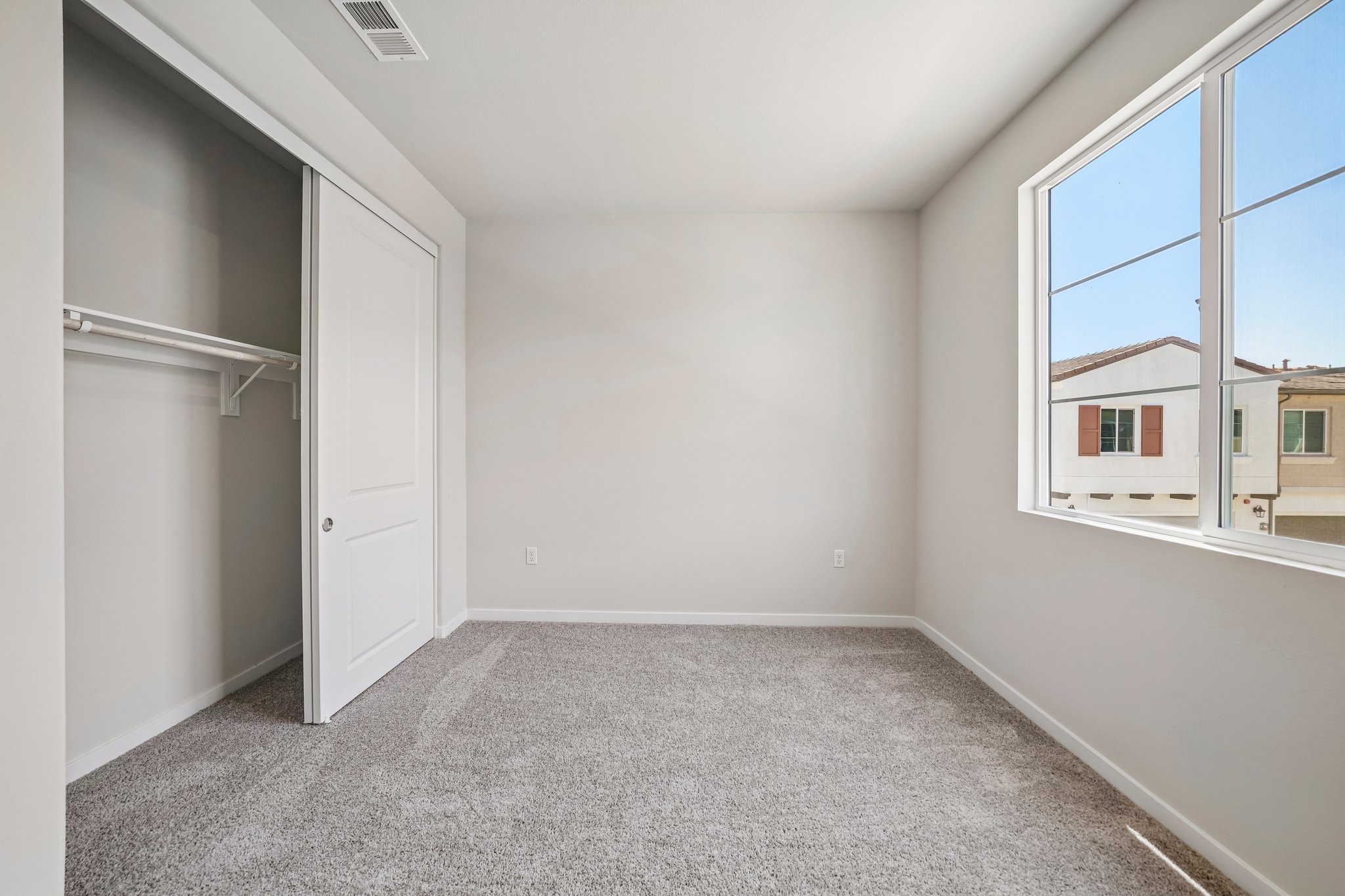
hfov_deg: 112.6
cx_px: 672
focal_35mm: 12
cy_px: 448
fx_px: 448
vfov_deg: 90.0
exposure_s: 1/30
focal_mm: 12
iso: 250
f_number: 7.1
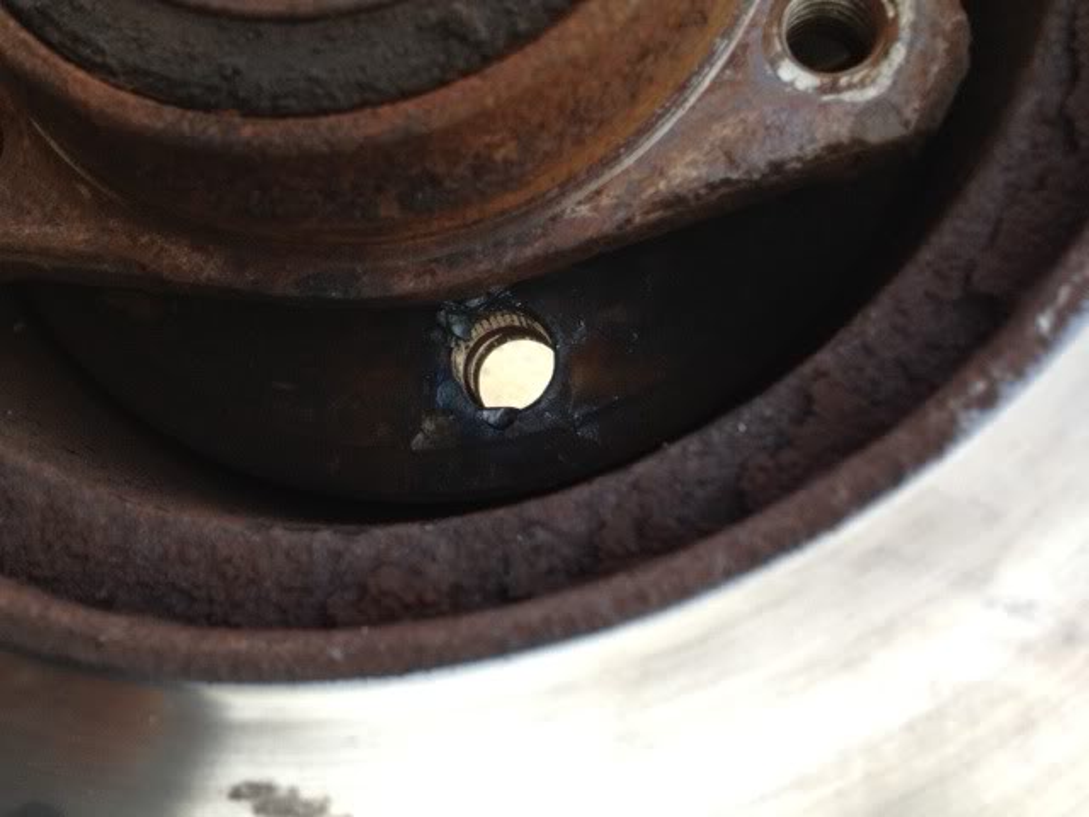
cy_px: 408
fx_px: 1101
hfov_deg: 52.6
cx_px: 544
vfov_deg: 40.7
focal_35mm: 35
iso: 64
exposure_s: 1/60
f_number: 2.4
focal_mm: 4.3
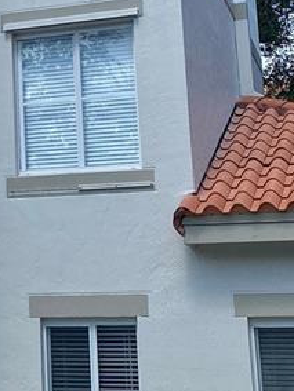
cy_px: 59
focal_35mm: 110
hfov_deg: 12.2
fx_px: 1246
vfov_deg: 17.7
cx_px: -255
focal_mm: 4.25
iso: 32
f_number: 1.8
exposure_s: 1/2105
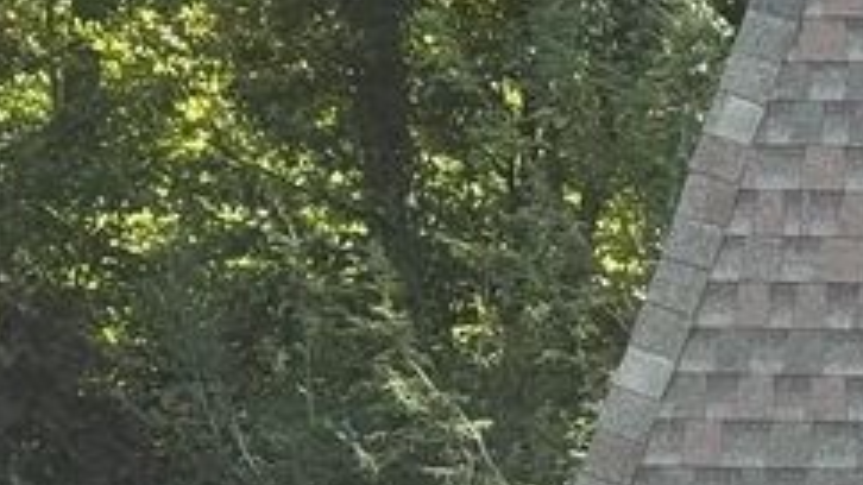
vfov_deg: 5.5
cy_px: 681
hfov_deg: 9.3
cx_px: 1619
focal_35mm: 221
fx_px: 5056
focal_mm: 6.76
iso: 64
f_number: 1.78
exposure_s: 1/499
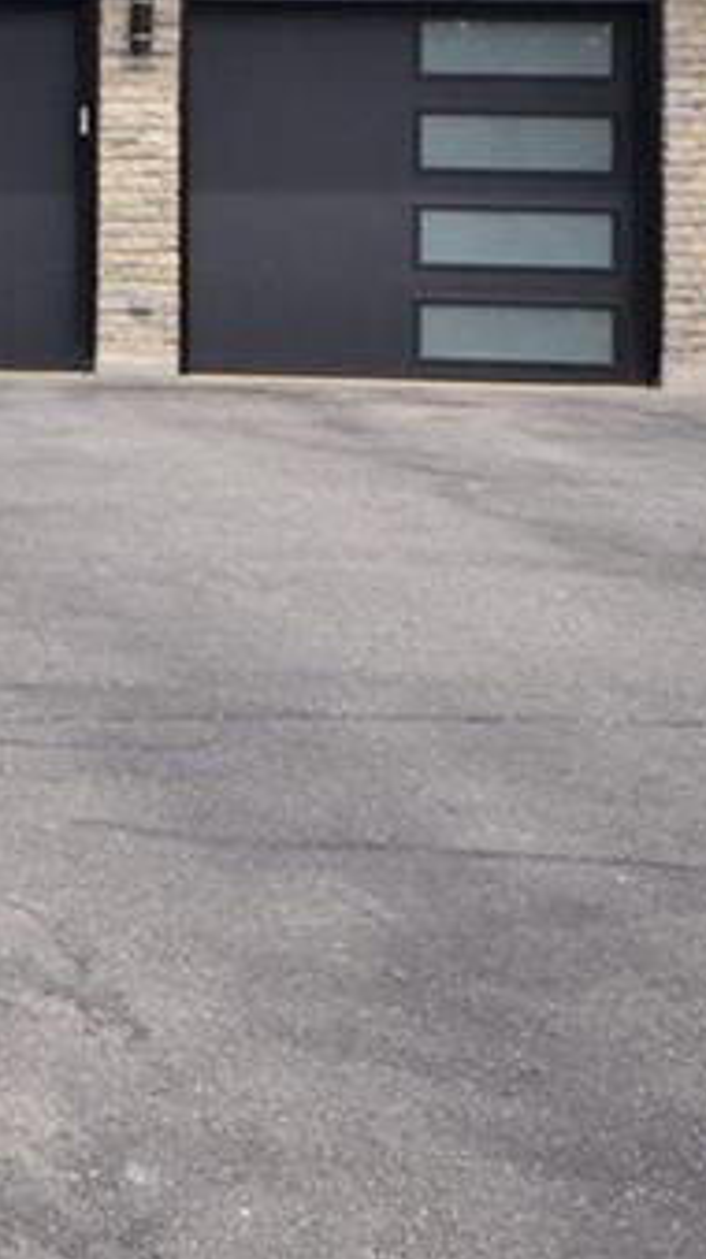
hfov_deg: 11.0
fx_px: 3170
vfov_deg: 21.9
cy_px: 100
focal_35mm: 95
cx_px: -907
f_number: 10
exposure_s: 1/250
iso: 400
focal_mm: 20
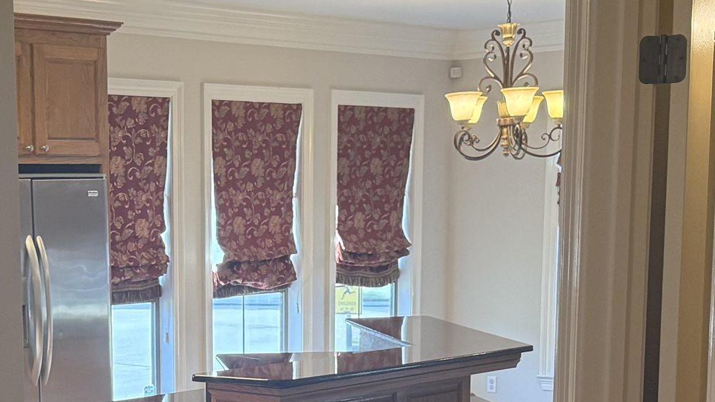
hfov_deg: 25.3
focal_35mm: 81
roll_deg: +1.7
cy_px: 443
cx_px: 53
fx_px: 1536
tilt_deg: -8.0
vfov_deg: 14.6
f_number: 1.78
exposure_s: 1/127
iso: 200
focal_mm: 6.76
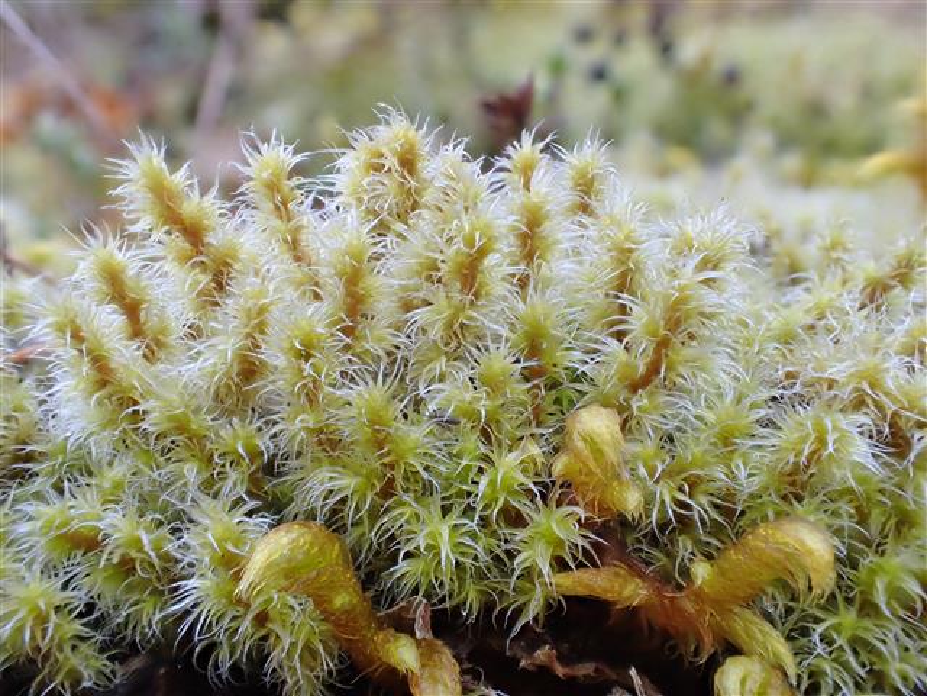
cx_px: 464
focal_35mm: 30
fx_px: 803
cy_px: 348
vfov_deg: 46.8
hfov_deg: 60.0
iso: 250
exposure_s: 1/125
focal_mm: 5.5
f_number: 3.2
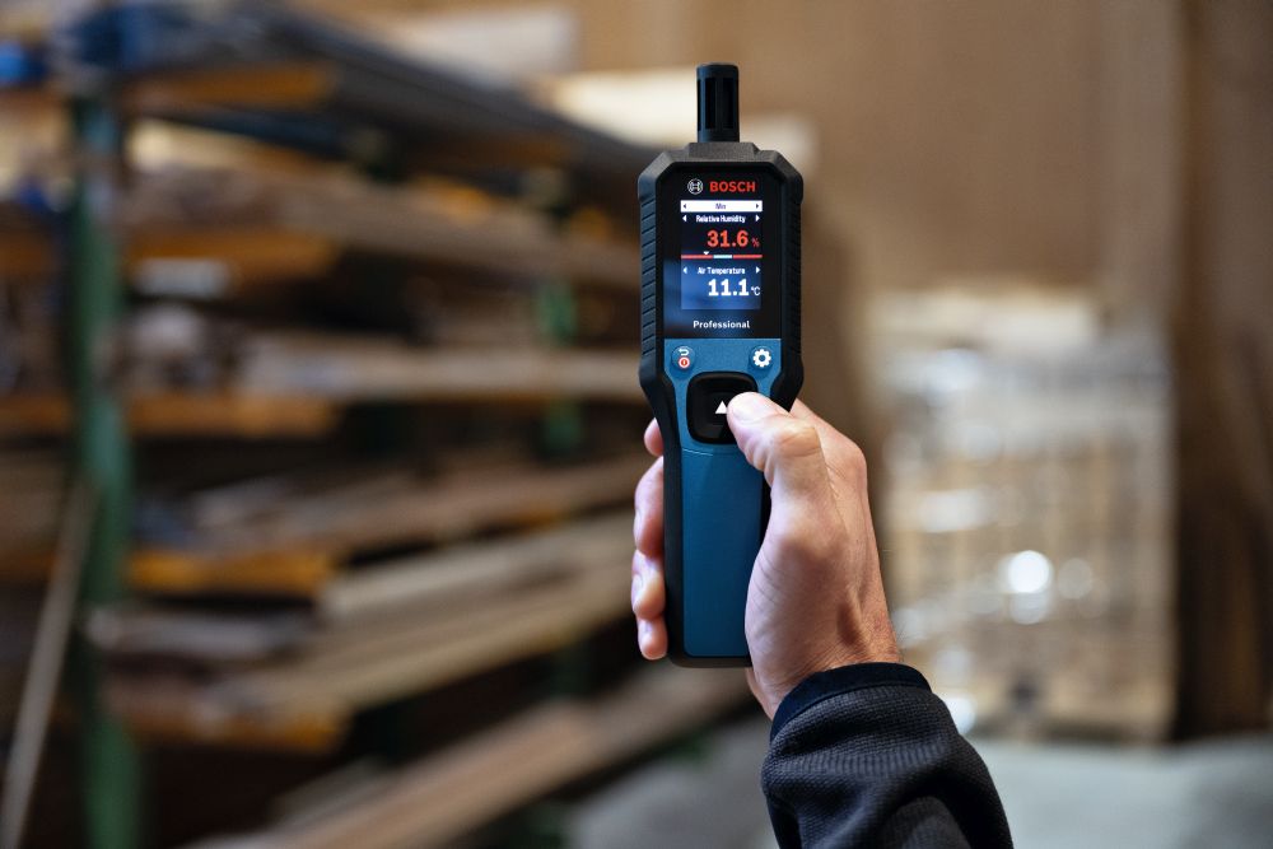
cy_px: 424
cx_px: 636
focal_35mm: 49
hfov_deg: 40.3
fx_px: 1733
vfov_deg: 27.5
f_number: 2.8
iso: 2500
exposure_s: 1/250
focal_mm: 49
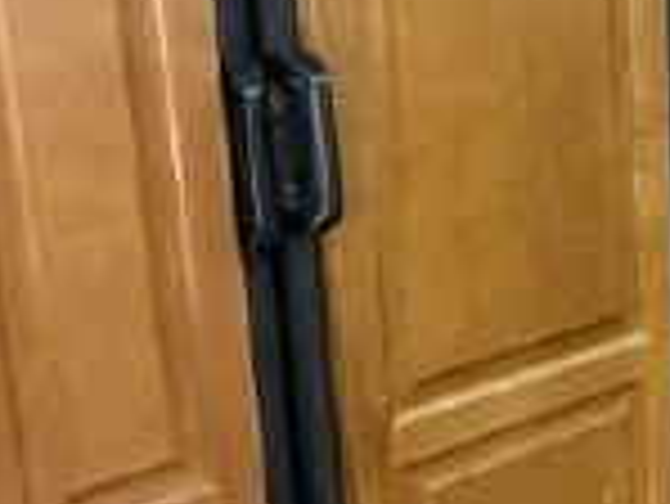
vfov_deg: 19.6
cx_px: 706
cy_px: 162
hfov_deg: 24.5
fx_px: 1453
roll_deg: +0.6
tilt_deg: -15.3
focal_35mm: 75
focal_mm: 2.22
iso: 500
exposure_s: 1/121
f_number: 2.2
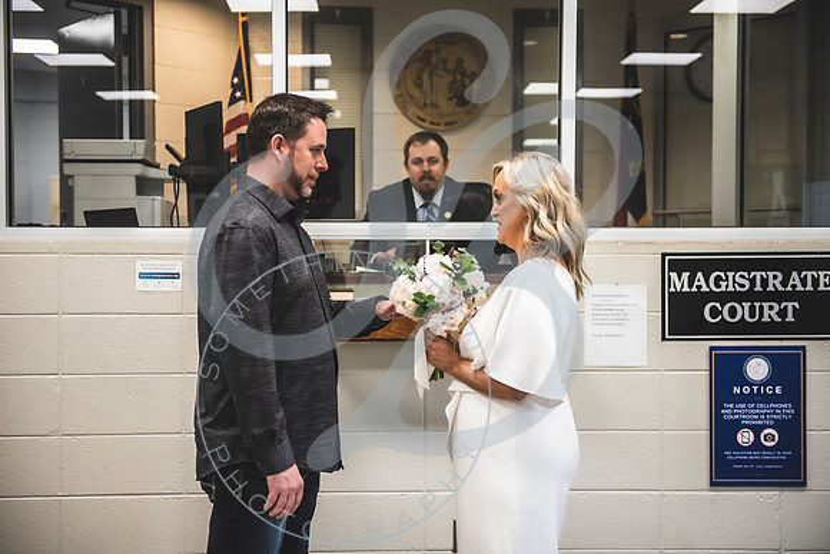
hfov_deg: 35.5
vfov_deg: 24.1
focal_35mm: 56
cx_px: 415
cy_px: 277
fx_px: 1297
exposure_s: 1/160
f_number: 2.8
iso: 500
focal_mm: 55
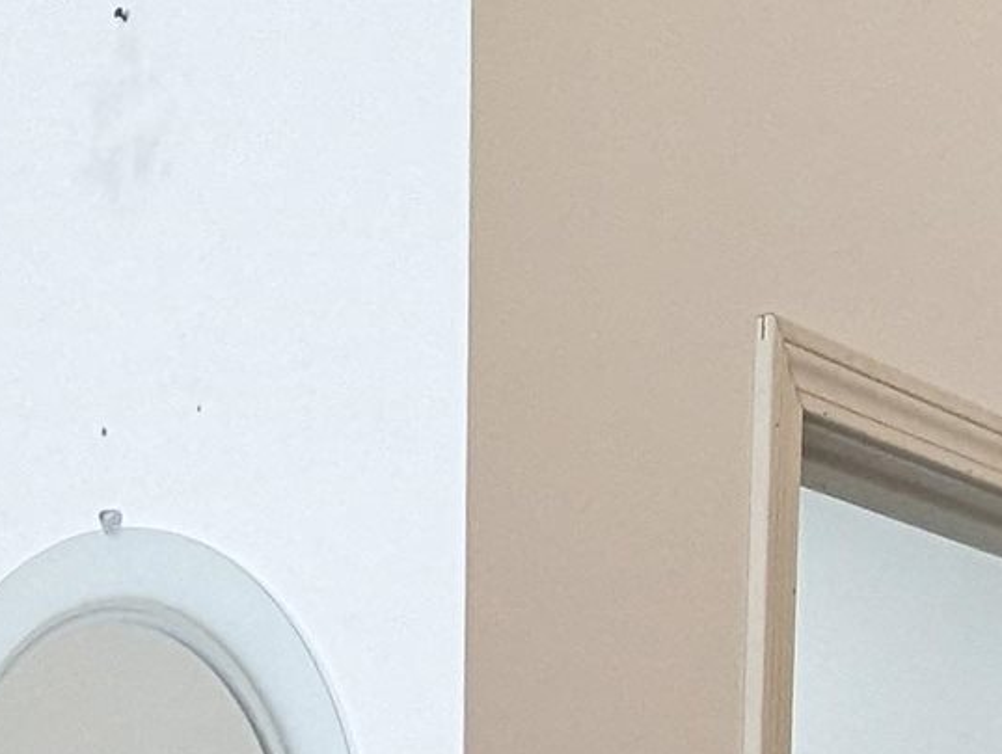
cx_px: 380
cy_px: 1340
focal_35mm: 74
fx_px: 2145
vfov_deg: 16.7
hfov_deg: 26.2
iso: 147
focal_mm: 1.95
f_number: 2.2
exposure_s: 1/24
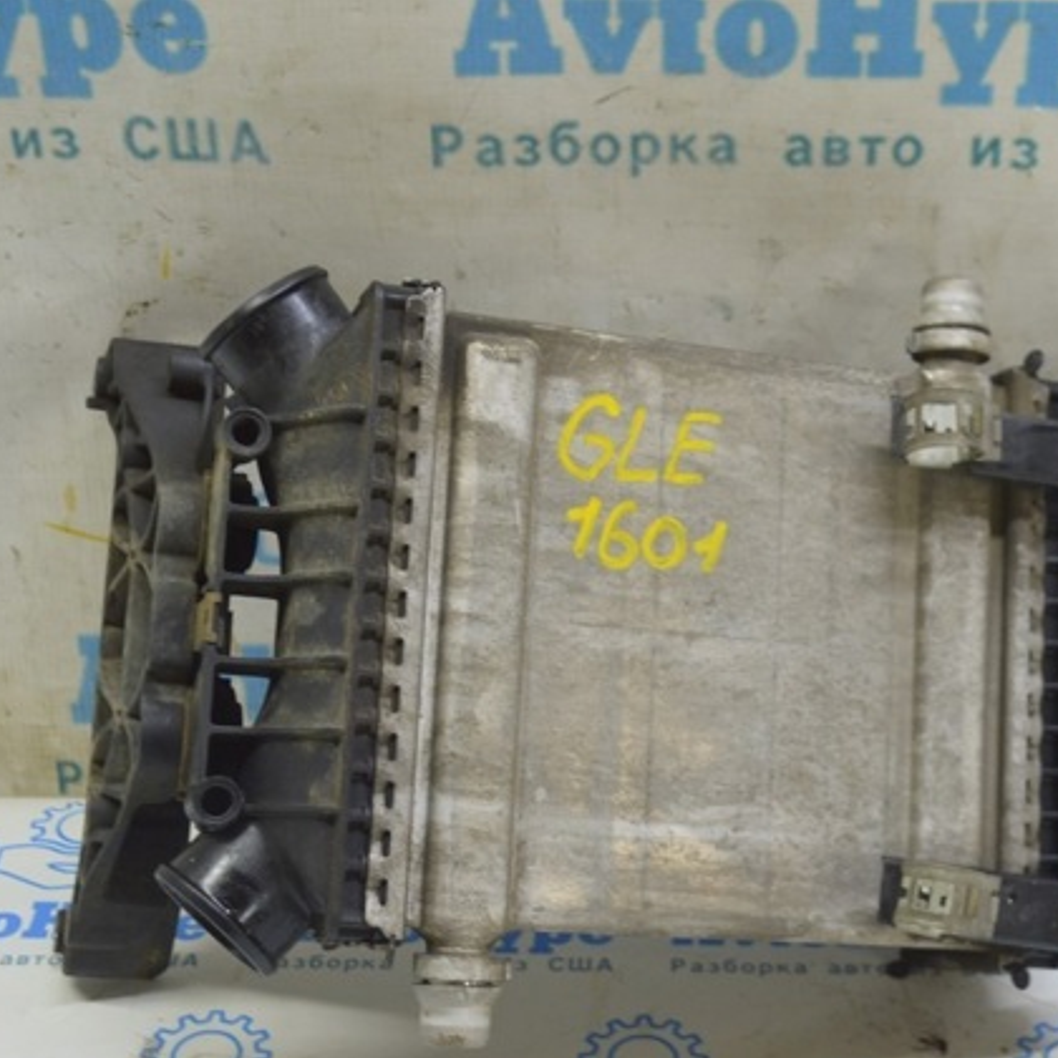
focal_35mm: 66
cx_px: 650
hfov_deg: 26.0
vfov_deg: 26.1
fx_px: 2282
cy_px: 533
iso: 400
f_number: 5.6
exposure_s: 1/20
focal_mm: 34
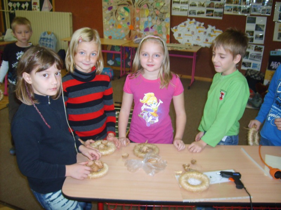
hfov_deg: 52.6
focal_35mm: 35
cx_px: 140
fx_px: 284
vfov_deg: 40.7
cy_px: 105
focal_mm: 5.8
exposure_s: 1/45
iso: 100
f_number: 2.8
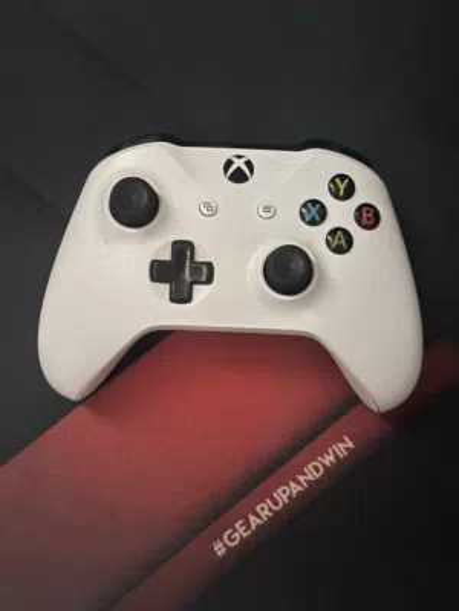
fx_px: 849
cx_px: 230
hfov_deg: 30.3
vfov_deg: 39.7
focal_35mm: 48
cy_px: 306
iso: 500
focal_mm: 6.86
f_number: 1.78
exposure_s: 1/9
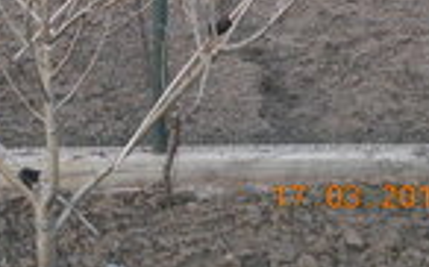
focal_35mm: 104
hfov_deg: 19.8
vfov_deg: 12.1
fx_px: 1215
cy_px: -113
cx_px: 94
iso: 320
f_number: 3.1
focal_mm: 6.72
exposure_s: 1/30
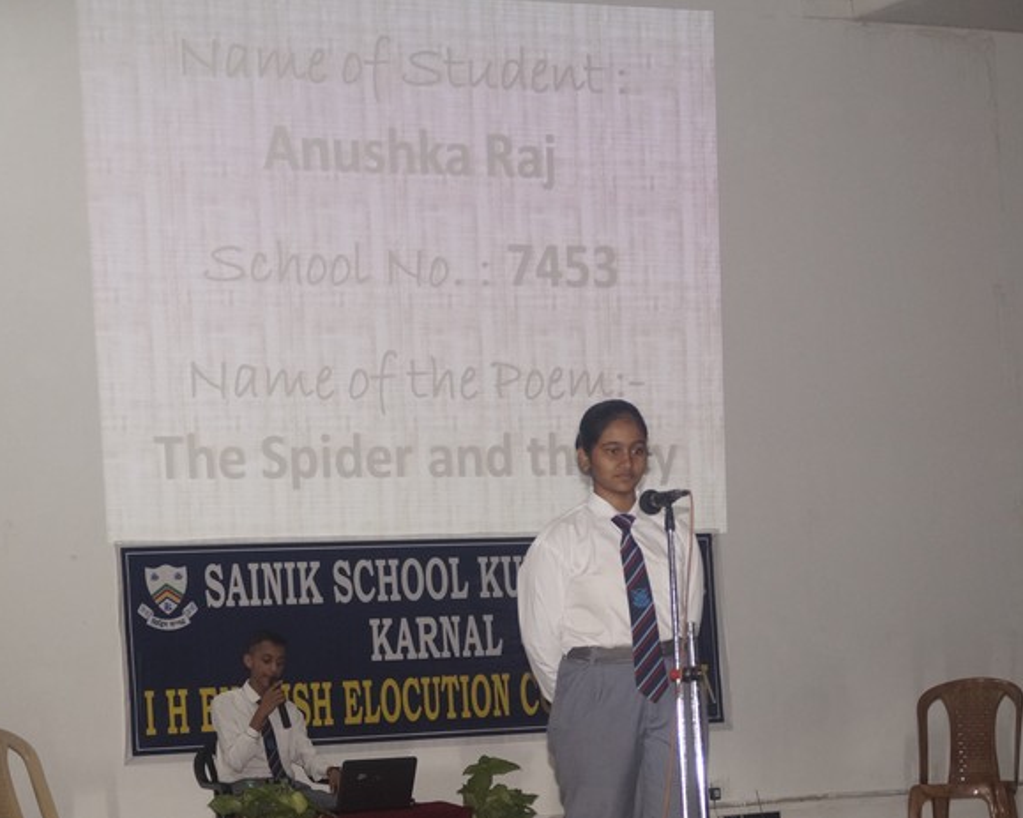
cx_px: 458
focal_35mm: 94
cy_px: 408
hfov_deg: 20.5
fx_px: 2832
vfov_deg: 16.4
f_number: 4
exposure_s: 1/160
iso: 1000
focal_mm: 55
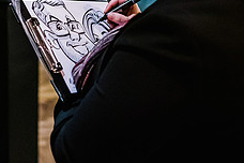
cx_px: -7
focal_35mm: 95
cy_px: -30
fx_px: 644
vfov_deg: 14.0
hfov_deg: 20.7
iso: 5000
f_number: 2
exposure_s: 1/500
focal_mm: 35
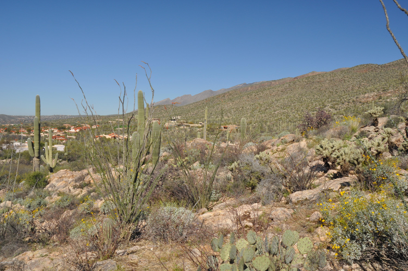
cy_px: 136
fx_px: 407
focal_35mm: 36
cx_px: 204
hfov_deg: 53.2
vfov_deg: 36.8
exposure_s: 1/250
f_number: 8
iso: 200
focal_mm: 24
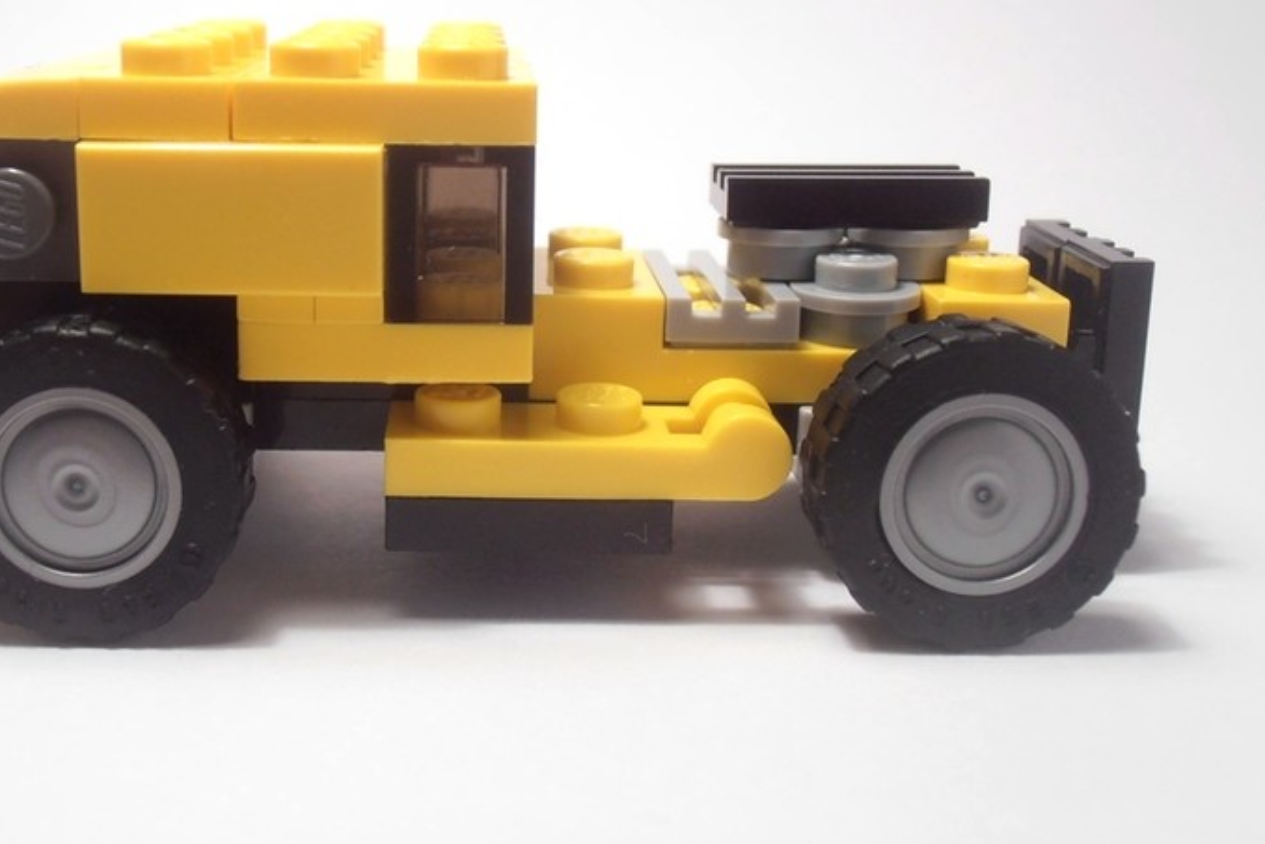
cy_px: 346
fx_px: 1792
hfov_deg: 38.6
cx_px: 473
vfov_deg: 26.5
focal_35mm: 51
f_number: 3.9
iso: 80
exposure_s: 1/40
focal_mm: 6.61
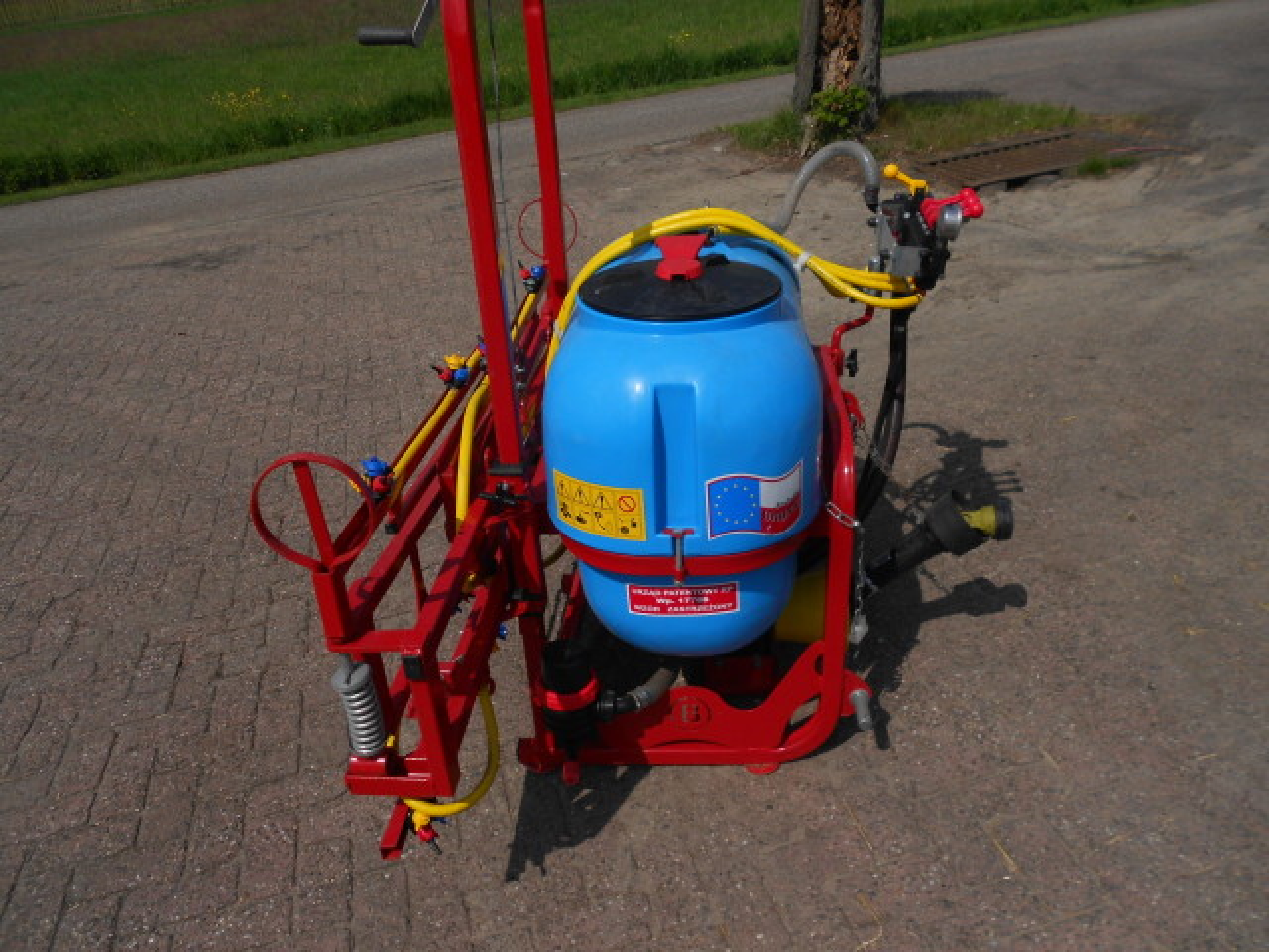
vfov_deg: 53.1
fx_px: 953
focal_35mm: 26
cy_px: 476
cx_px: 634
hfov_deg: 67.3
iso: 80
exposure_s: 1/500
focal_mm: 4.6
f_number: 8
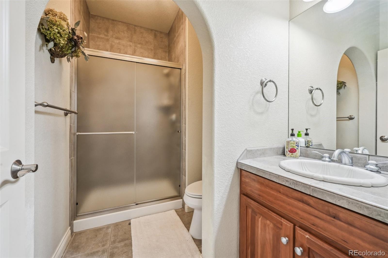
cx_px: 194
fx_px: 151
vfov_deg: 81.2
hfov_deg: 104.3
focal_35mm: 14
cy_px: 129
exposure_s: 1/15
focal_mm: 14
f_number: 11
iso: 400
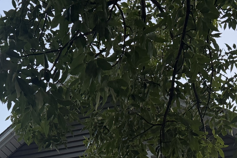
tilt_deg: +15.3
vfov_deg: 16.8
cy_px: 244
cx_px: 98
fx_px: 481
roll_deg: +0.0
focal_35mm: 73
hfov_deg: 27.7
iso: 125
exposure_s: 1/194
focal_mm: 6.76
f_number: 1.78
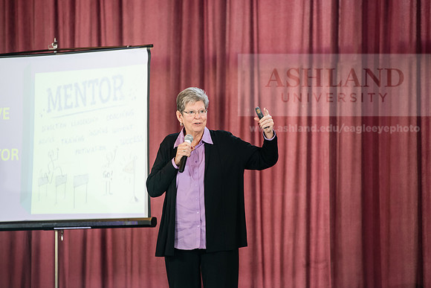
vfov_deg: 6.9
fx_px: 2395
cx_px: 216
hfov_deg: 10.3
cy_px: 144
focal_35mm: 200
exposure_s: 1/200
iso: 1600
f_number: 3.5
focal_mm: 200
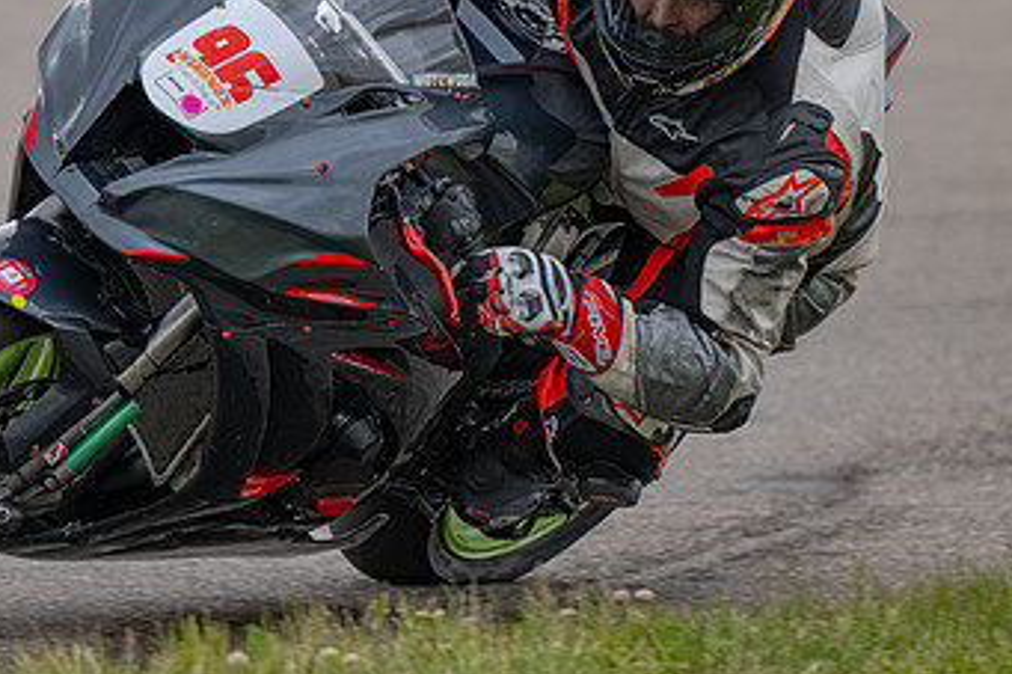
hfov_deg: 2.7
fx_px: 21522
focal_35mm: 766
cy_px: 212
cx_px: 270
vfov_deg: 1.8
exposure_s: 1/1250
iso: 640
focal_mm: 450
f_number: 6
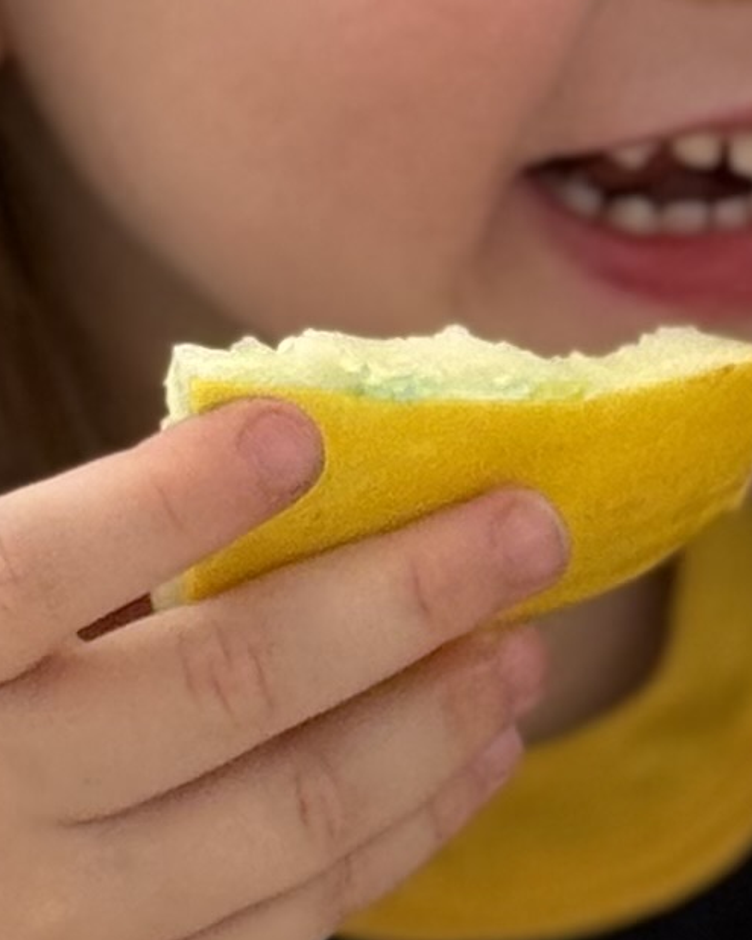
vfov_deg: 6.3
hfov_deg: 5.0
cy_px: 583
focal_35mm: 305
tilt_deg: -33.8
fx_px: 8487
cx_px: 1670
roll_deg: -3.3
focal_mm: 6.76
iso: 125
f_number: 1.78
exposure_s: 1/221
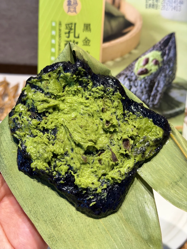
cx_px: 94
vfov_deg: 39.7
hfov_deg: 30.3
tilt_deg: -55.4
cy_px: 124
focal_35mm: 48
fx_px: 346
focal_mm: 6.76
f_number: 1.78
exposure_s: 1/100
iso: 50
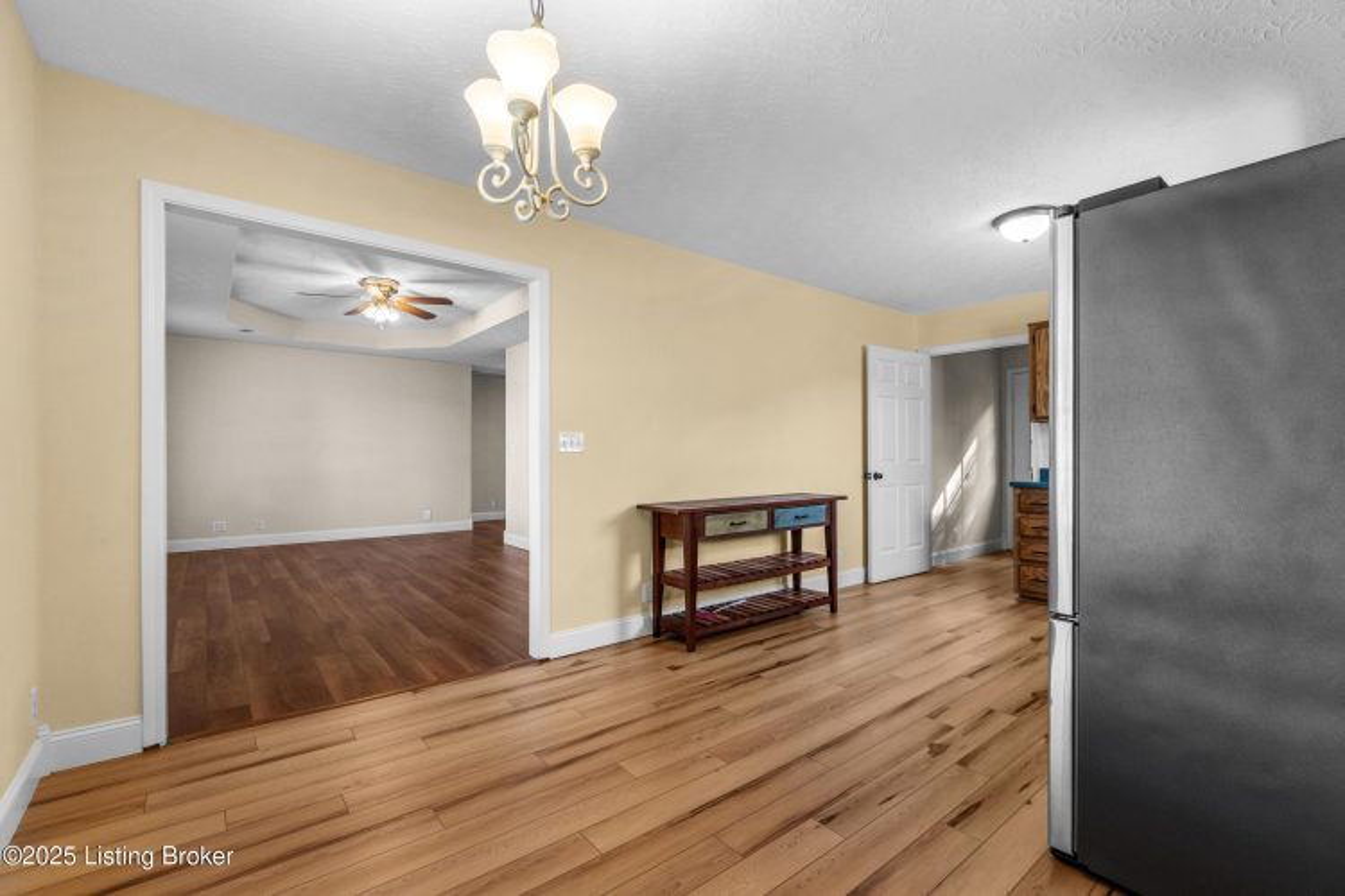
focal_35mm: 15
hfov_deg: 100.4
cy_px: 448
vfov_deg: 77.3
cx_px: 672
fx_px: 560
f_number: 8
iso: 400
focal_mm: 10
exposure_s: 1/13
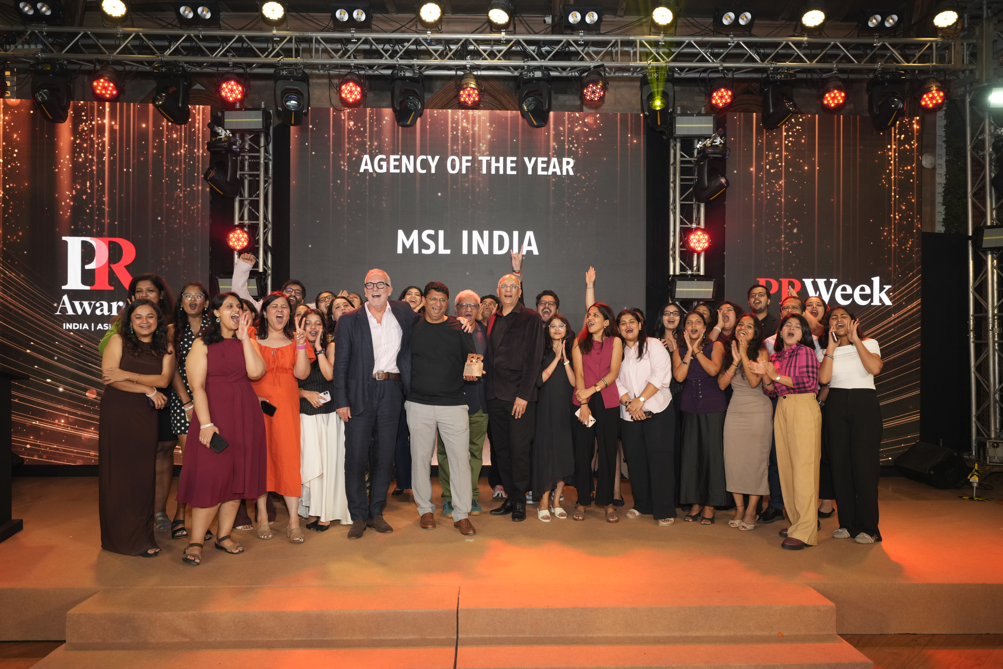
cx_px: 502
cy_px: 334
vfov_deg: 53.1
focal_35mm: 24
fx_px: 669
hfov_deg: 73.7
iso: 1250
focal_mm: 24
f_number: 5.6
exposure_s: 1/100
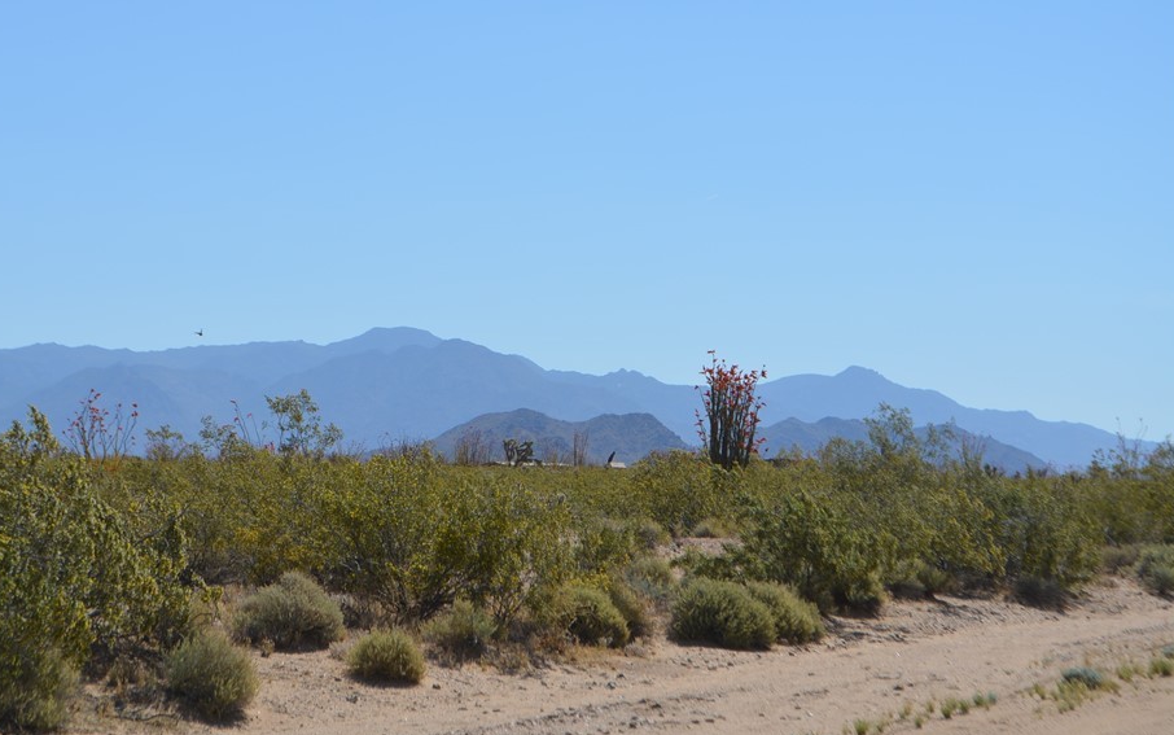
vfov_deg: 13.0
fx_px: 3220
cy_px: 318
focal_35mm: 101
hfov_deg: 20.6
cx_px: 477
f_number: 8
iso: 110
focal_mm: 55
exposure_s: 1/500
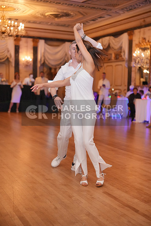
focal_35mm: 50
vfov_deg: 39.6
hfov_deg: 27.0
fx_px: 314
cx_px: 76
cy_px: 113
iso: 5000
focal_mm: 50
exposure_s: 1/250
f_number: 2
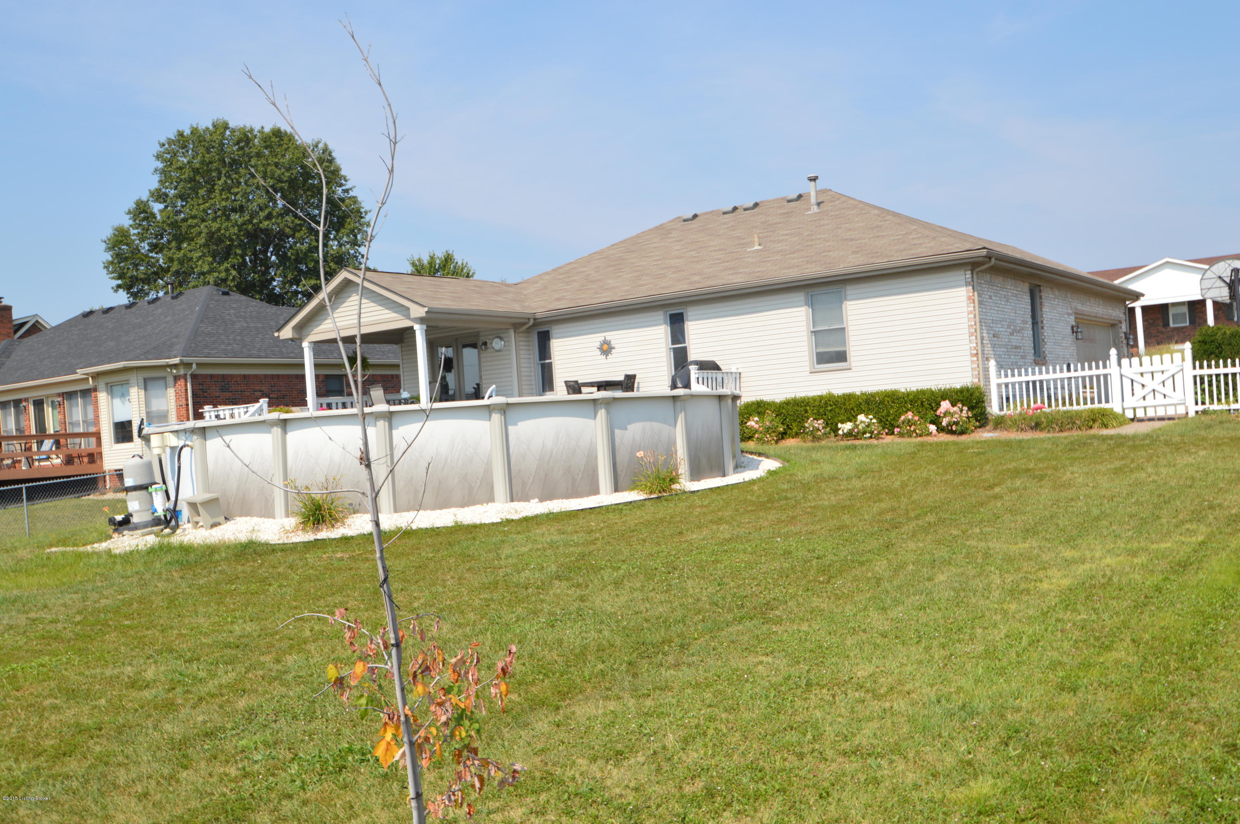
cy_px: 412
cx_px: 620
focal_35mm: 36
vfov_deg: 36.8
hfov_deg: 53.2
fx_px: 1239
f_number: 9
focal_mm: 24
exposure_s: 1/200
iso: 100
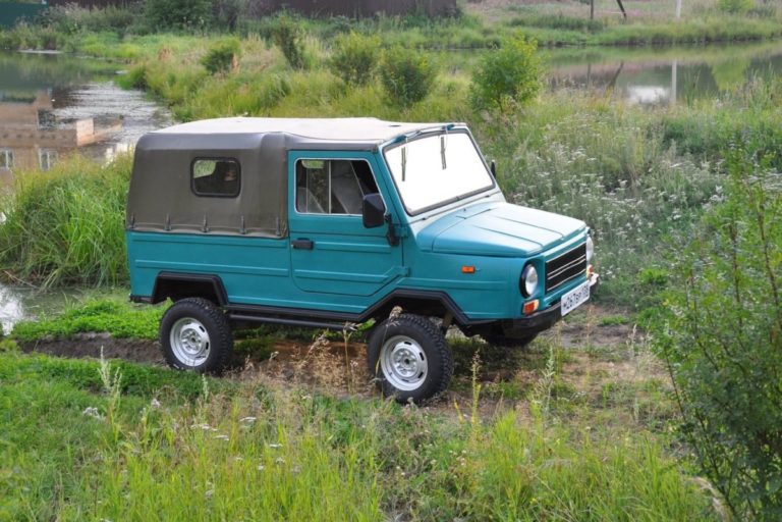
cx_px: 391
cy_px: 261
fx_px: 1043
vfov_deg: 28.1
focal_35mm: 48
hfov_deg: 41.1
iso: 500
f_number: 5.6
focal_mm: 32
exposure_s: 1/125
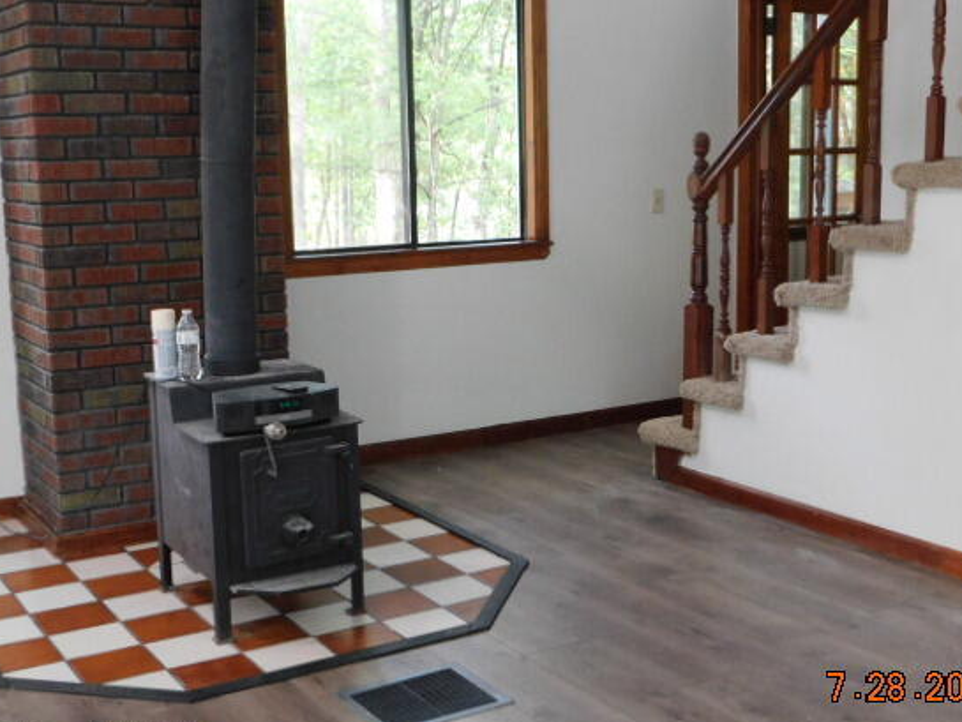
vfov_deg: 30.9
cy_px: 353
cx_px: 508
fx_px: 1306
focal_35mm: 47
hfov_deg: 40.4
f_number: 3.6
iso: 400
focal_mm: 7.1
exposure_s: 1/20
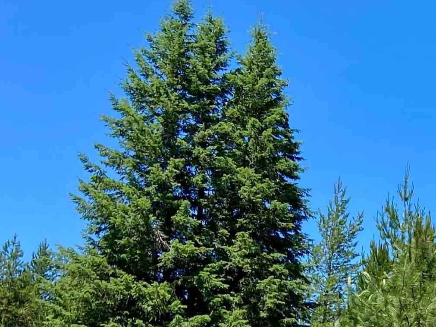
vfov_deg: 17.6
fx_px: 995
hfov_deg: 21.6
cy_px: 415
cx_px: 611
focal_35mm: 79
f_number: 1.8
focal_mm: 4.3
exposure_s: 1/1653
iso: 32
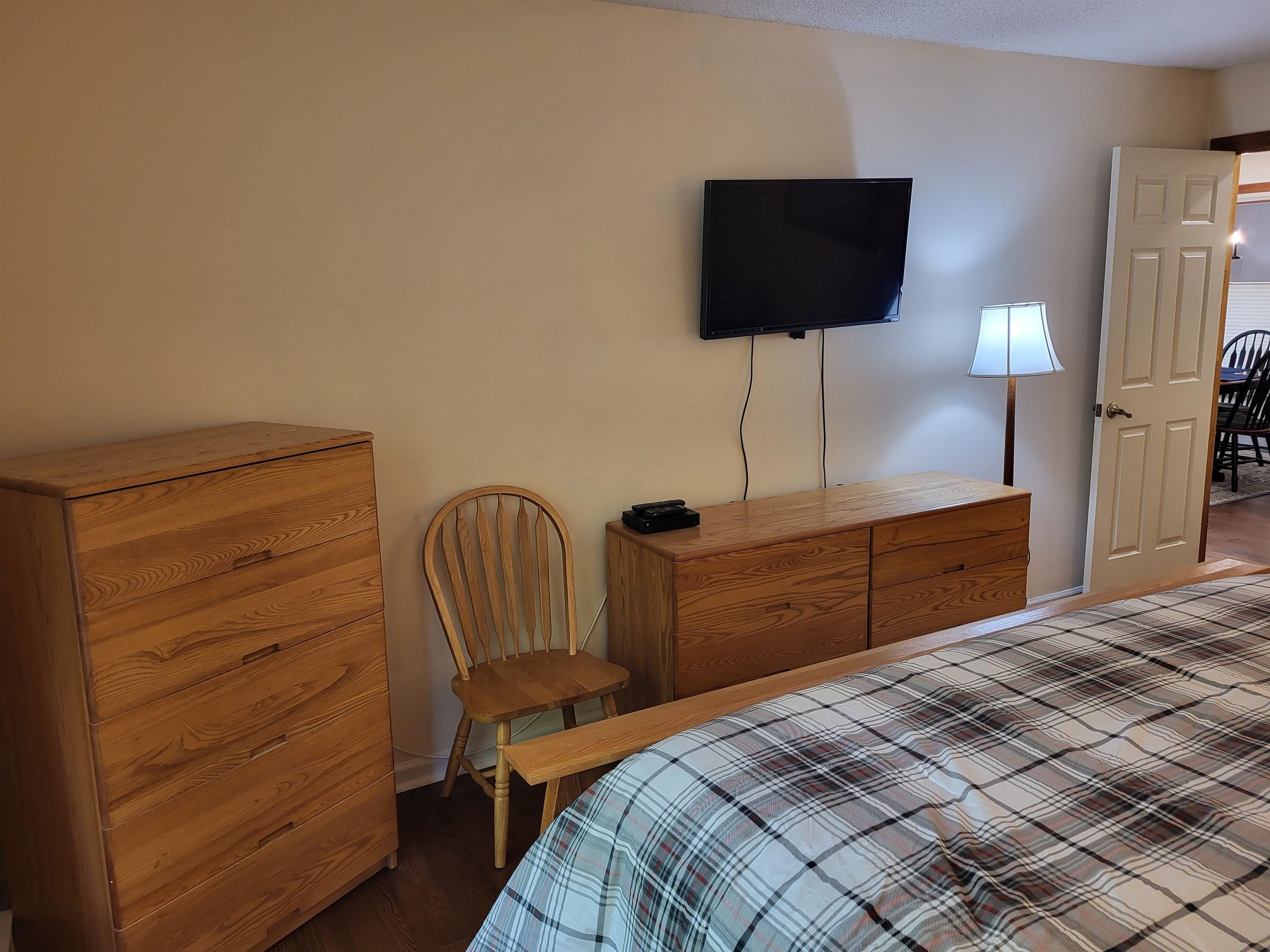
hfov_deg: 67.3
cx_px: 635
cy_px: 476
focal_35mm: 26
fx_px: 954
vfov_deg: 53.1
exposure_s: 1/40
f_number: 1.8
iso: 200
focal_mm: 5.4
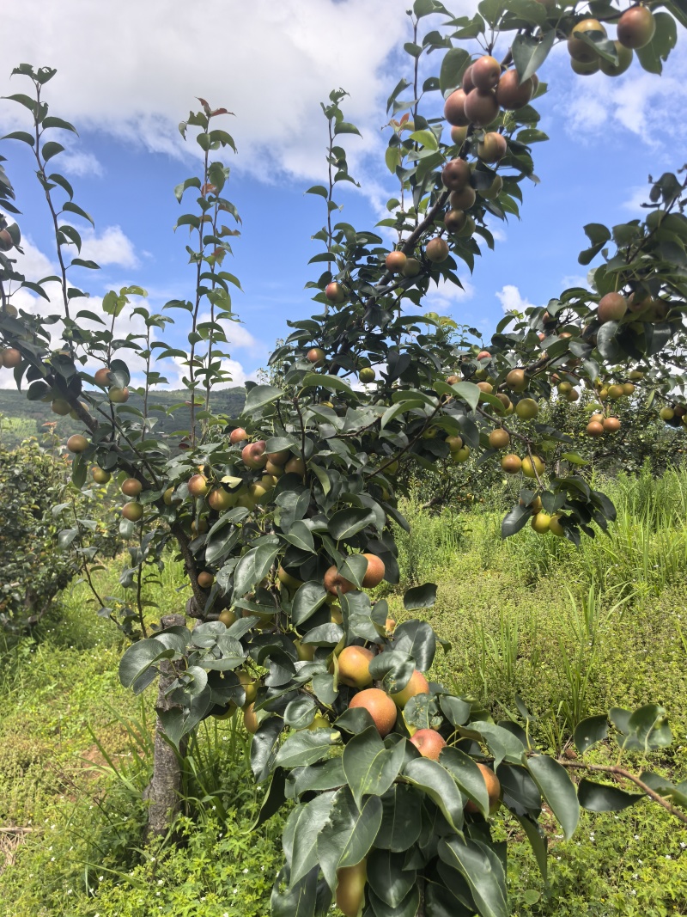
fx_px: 715
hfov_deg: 51.3
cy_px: 458
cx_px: 344
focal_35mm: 27
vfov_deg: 65.3
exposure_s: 1/2141
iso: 50
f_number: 2
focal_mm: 5.75
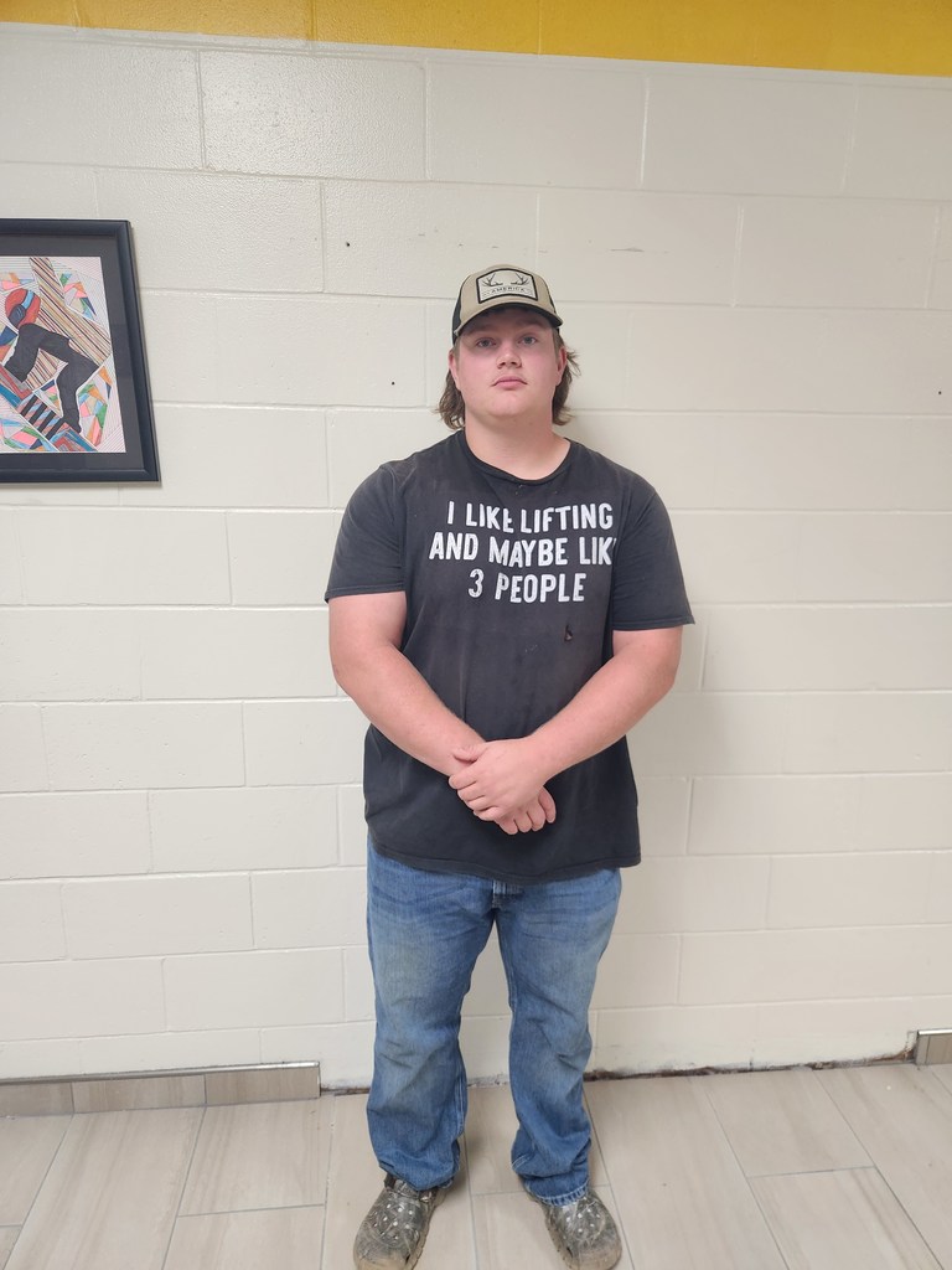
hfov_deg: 58.9
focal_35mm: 23
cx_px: 476
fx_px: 843
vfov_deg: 73.9
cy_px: 635
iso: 400
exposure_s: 1/120
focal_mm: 5.4
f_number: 1.8
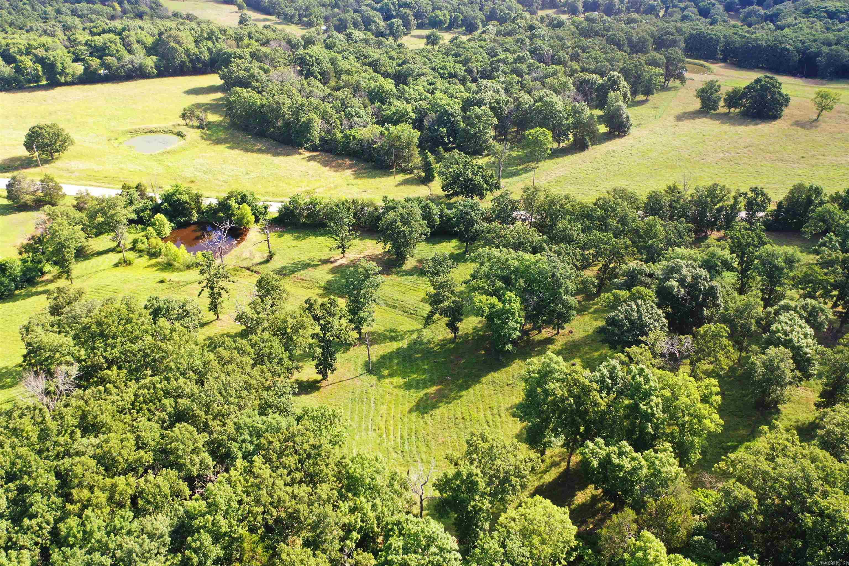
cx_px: 424
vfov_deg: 46.4
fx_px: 660
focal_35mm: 28
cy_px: 283
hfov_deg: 65.5
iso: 100
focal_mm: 10.26
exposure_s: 1/400
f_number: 2.8
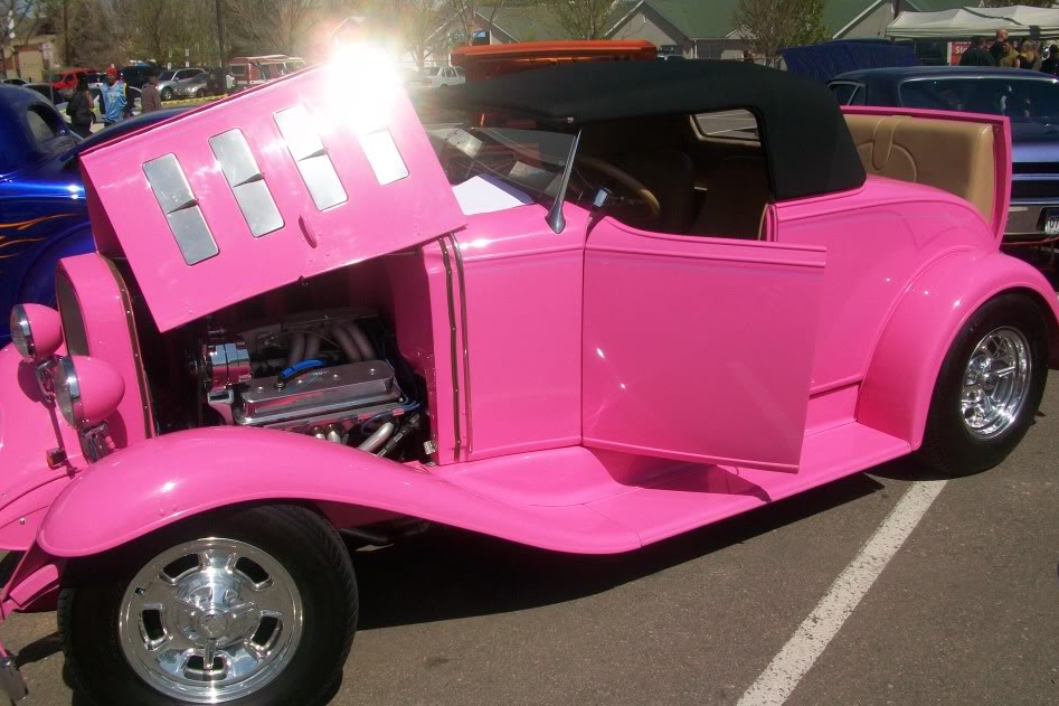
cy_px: 367
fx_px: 1059
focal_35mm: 36
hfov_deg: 53.1
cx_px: 556
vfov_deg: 36.9
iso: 64
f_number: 5.5
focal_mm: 5.7
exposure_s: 1/640
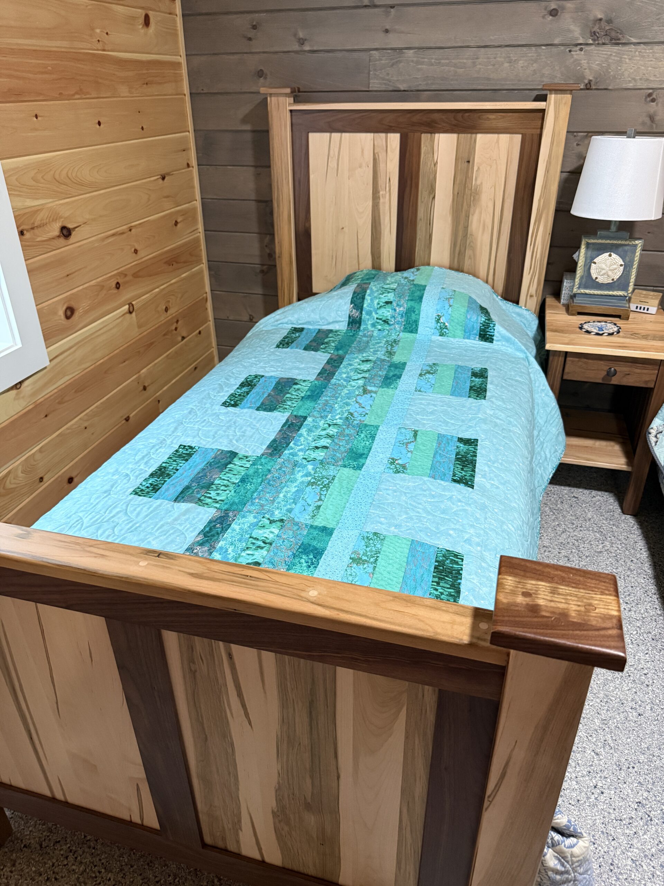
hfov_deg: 56.8
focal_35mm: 24
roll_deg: +0.8
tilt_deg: -29.6
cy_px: 443
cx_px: 332
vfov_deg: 71.6
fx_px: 614
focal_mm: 6.76
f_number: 1.78
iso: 500
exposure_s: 1/60
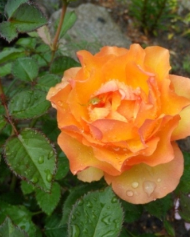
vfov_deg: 38.8
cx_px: 113
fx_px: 338
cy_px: 118
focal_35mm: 48
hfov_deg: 31.4
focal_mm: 6.4
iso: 80
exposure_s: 1/125
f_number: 3.6
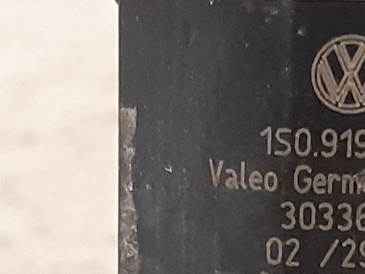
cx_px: 272
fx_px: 633
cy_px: 248
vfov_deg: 23.8
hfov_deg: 31.6
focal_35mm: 60
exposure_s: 1/25
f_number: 1.7
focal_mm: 3.93
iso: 200
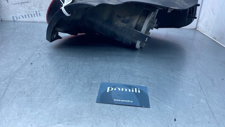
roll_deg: -3.0
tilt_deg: -23.9
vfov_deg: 39.9
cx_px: 111
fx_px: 173
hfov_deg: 66.0
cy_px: 47
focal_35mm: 29
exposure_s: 1/437
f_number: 1.8
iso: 32
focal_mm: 4.25
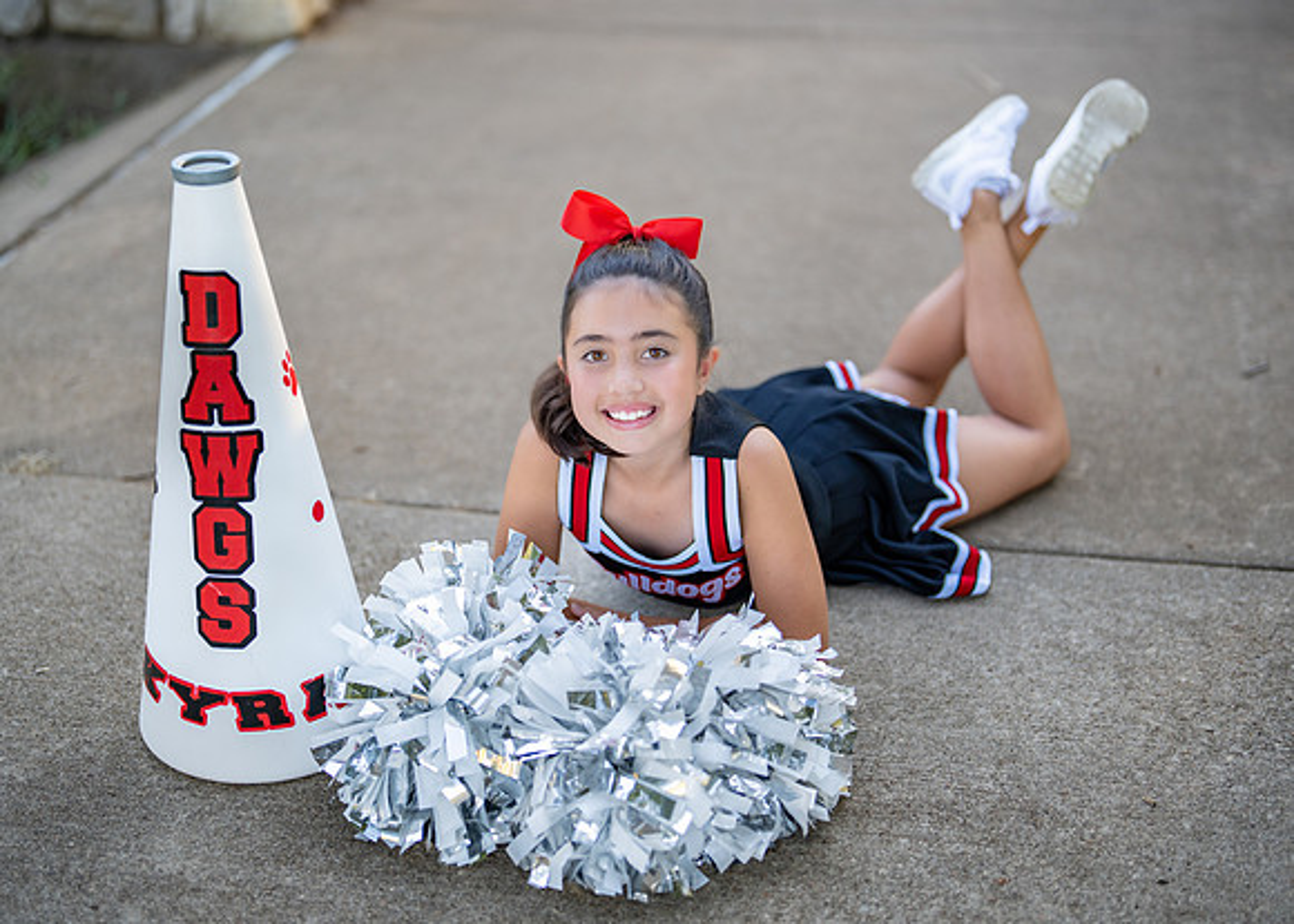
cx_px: 641
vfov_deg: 24.9
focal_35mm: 57
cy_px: 451
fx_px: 2089
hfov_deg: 34.4
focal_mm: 50
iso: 200
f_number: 1.2
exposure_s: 1/1000
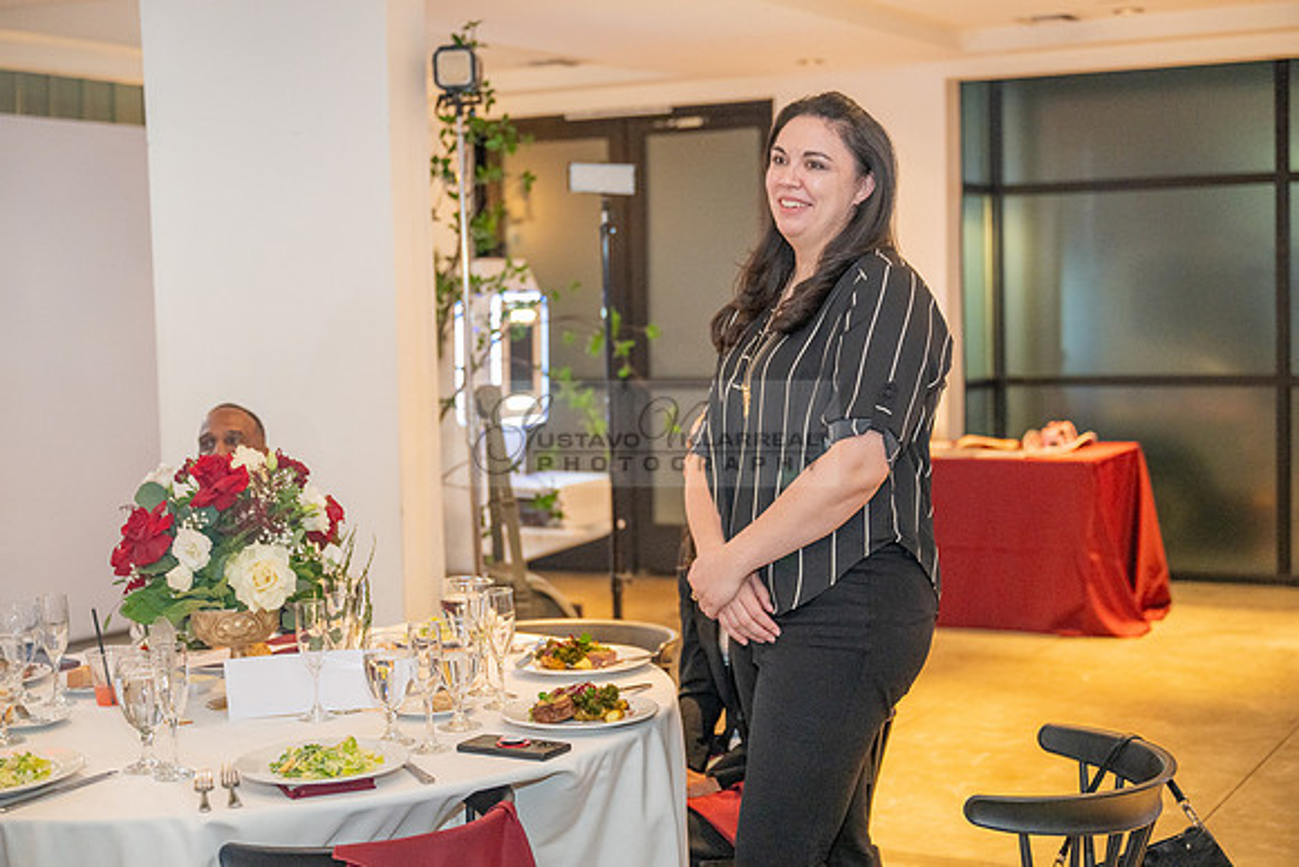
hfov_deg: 36.9
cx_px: 650
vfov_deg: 25.1
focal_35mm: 54
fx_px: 1949
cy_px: 434
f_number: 2.8
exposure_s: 1/200
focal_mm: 54
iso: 2000
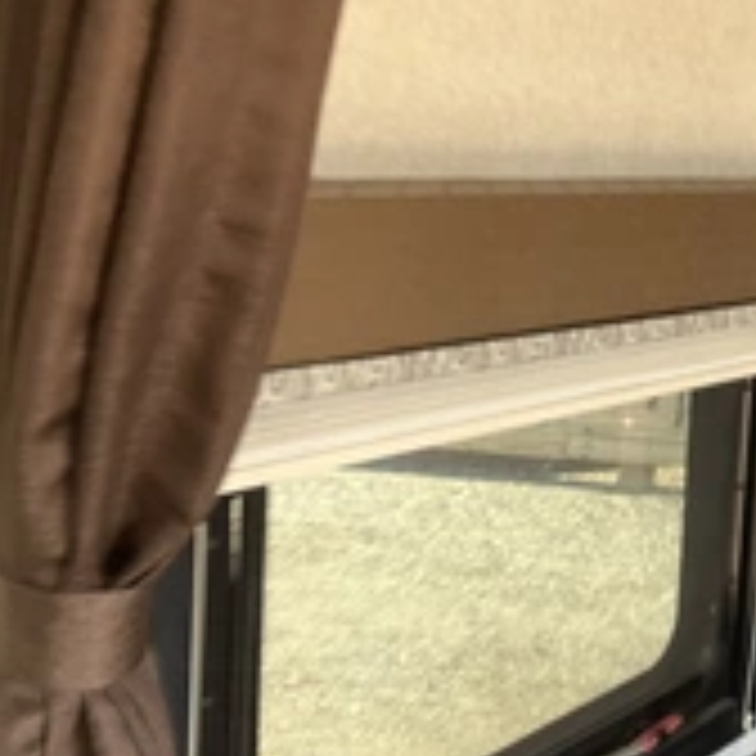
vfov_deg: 28.1
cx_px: 788
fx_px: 1507
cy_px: 346
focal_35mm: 61
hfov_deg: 26.4
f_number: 1.8
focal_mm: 3
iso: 64
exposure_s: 1/97
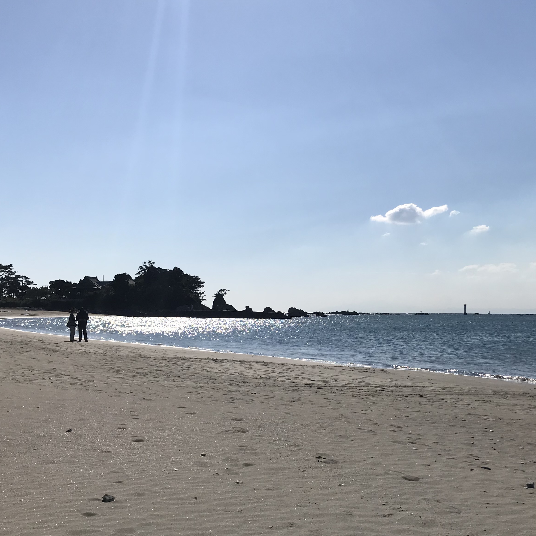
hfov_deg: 39.1
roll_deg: -0.3
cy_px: 296
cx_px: 312
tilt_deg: +3.1
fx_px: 753
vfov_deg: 39.1
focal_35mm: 43
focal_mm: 3.99
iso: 25
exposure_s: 1/9615
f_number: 1.8
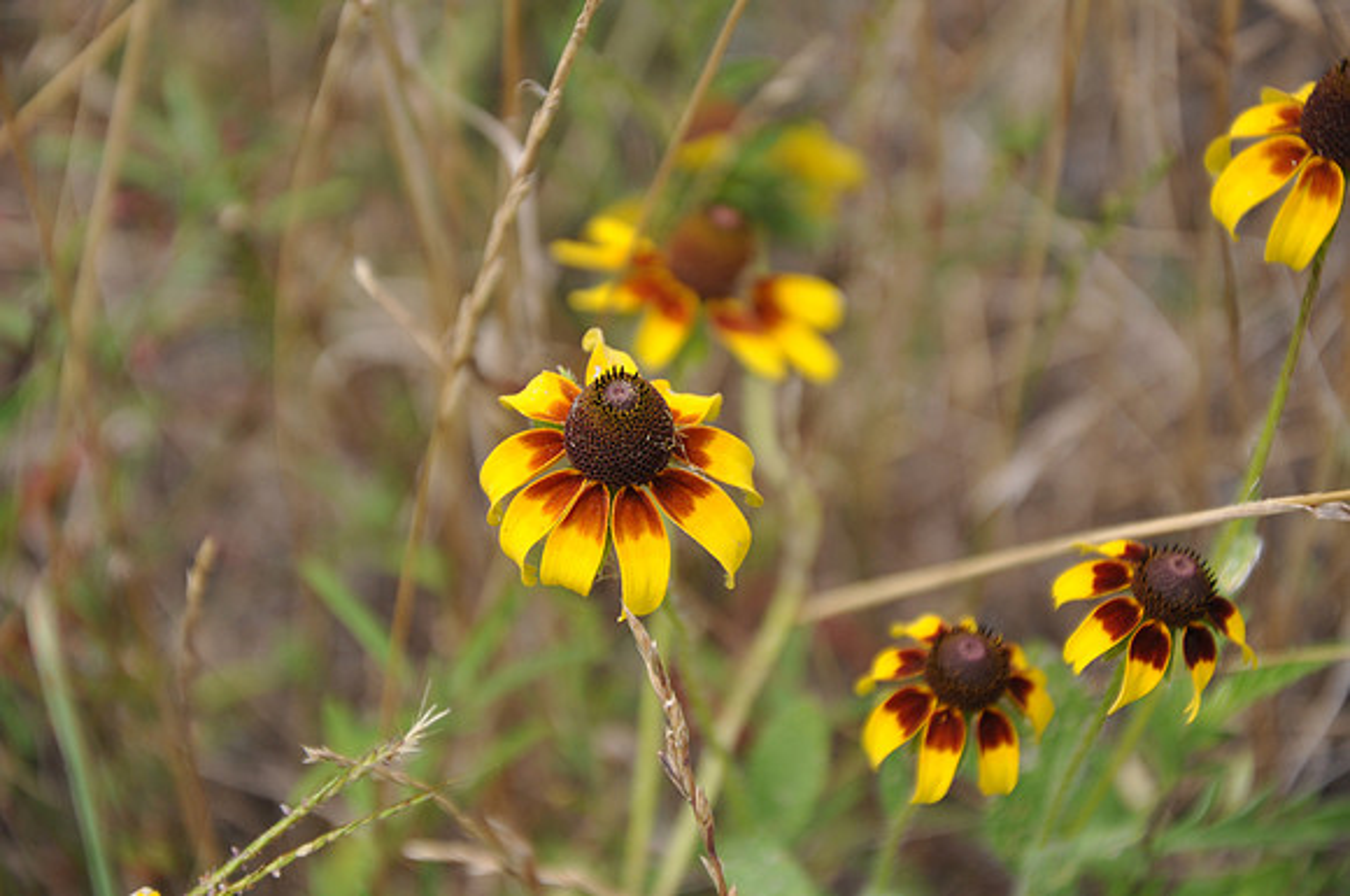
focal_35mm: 158
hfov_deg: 13.1
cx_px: 675
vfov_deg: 8.7
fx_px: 5898
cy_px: 448
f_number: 6.3
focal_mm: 105
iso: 200
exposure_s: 1/160
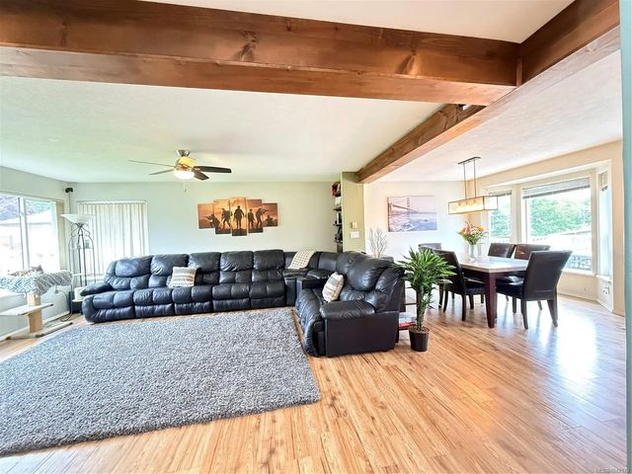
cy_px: 237
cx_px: 316
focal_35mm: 14
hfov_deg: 102.1
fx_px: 256
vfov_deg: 85.7
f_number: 2.2
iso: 1000
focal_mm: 2.22
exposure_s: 1/60
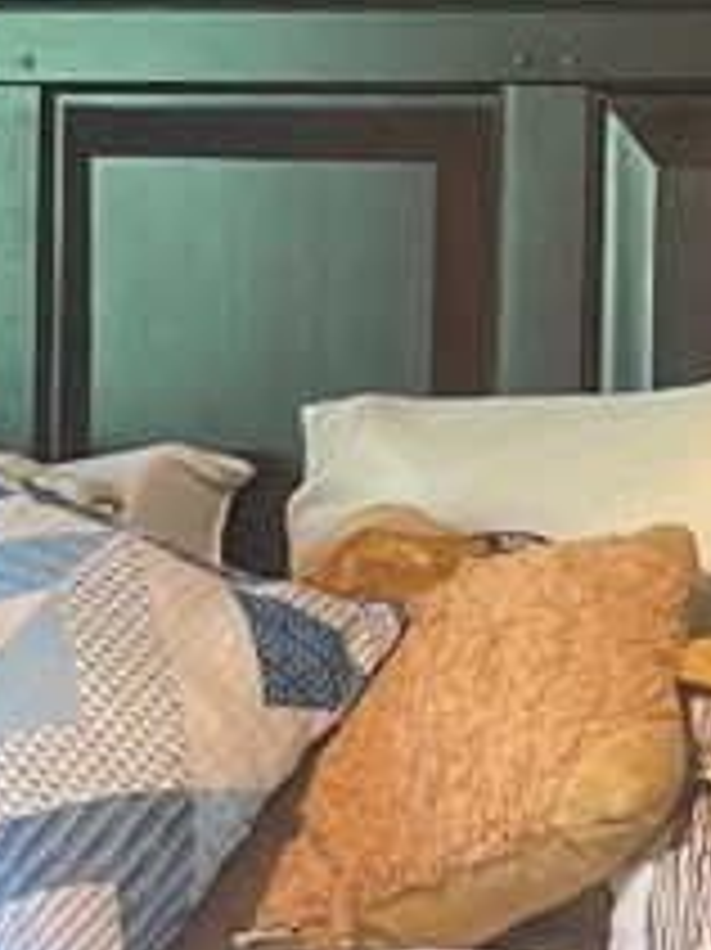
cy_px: 675
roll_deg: -1.4
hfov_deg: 7.9
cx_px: 364
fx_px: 5181
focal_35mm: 189
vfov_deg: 10.5
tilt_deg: -3.9
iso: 320
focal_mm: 5.1
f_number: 1.6
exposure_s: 1/60
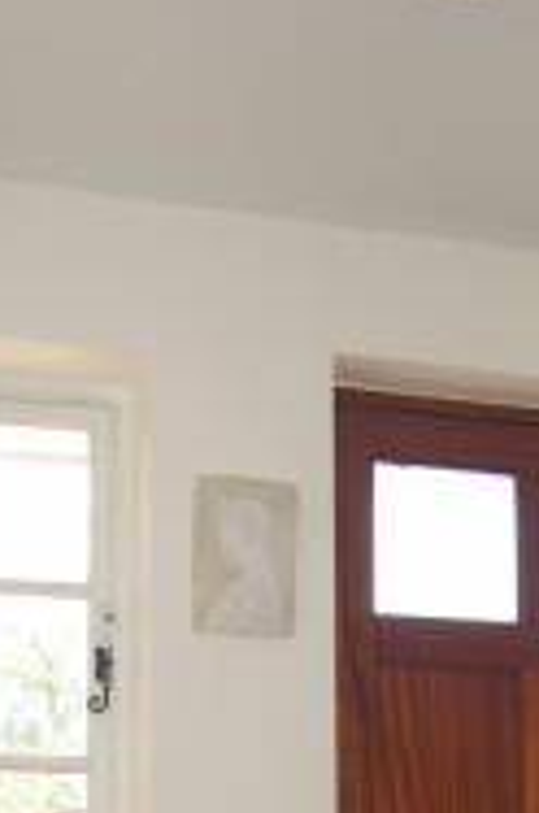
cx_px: 369
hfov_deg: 21.4
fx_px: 1420
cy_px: 793
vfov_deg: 30.0
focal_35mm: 63
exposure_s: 1/60
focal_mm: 18
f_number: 3.5
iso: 200
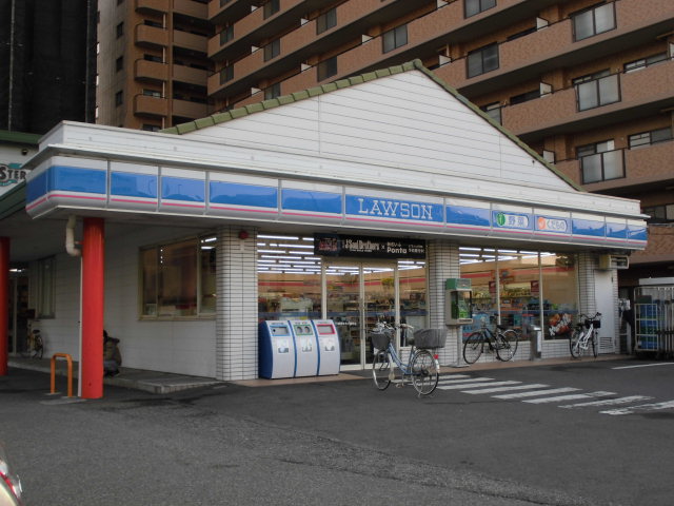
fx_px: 740
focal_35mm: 38
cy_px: 253
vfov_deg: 37.7
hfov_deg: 49.0
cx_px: 337
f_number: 4.2
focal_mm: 6.9
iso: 100
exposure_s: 1/100
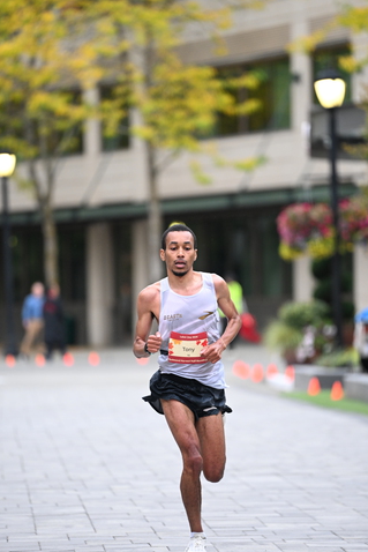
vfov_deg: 8.9
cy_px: 298
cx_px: 182
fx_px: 3524
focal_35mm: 230
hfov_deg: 6.0
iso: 1600
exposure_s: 1/640
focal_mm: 200
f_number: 2.8
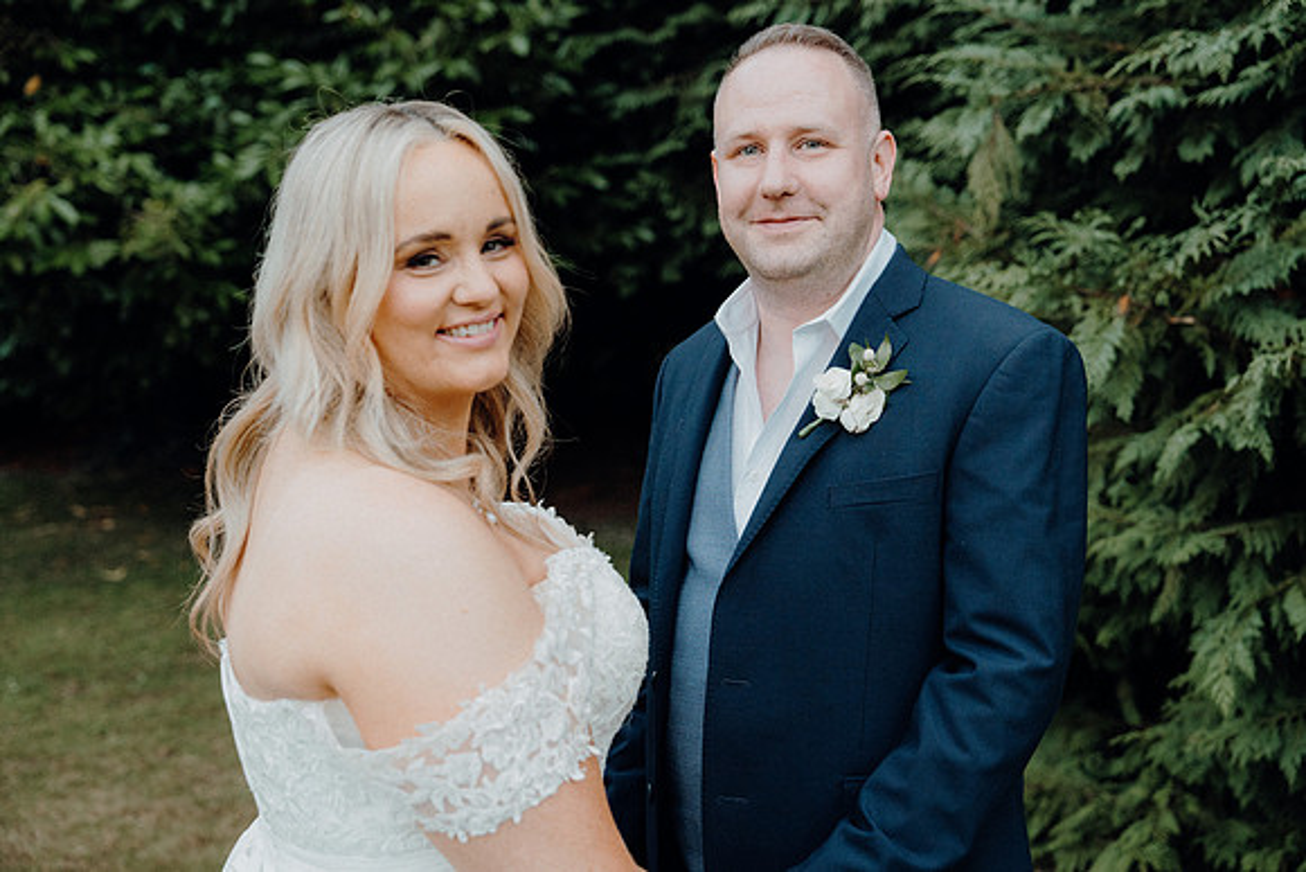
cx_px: 653
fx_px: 1705
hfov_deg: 41.9
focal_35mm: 47
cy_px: 436
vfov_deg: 28.7
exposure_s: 1/160
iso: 3200
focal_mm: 47
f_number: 3.5
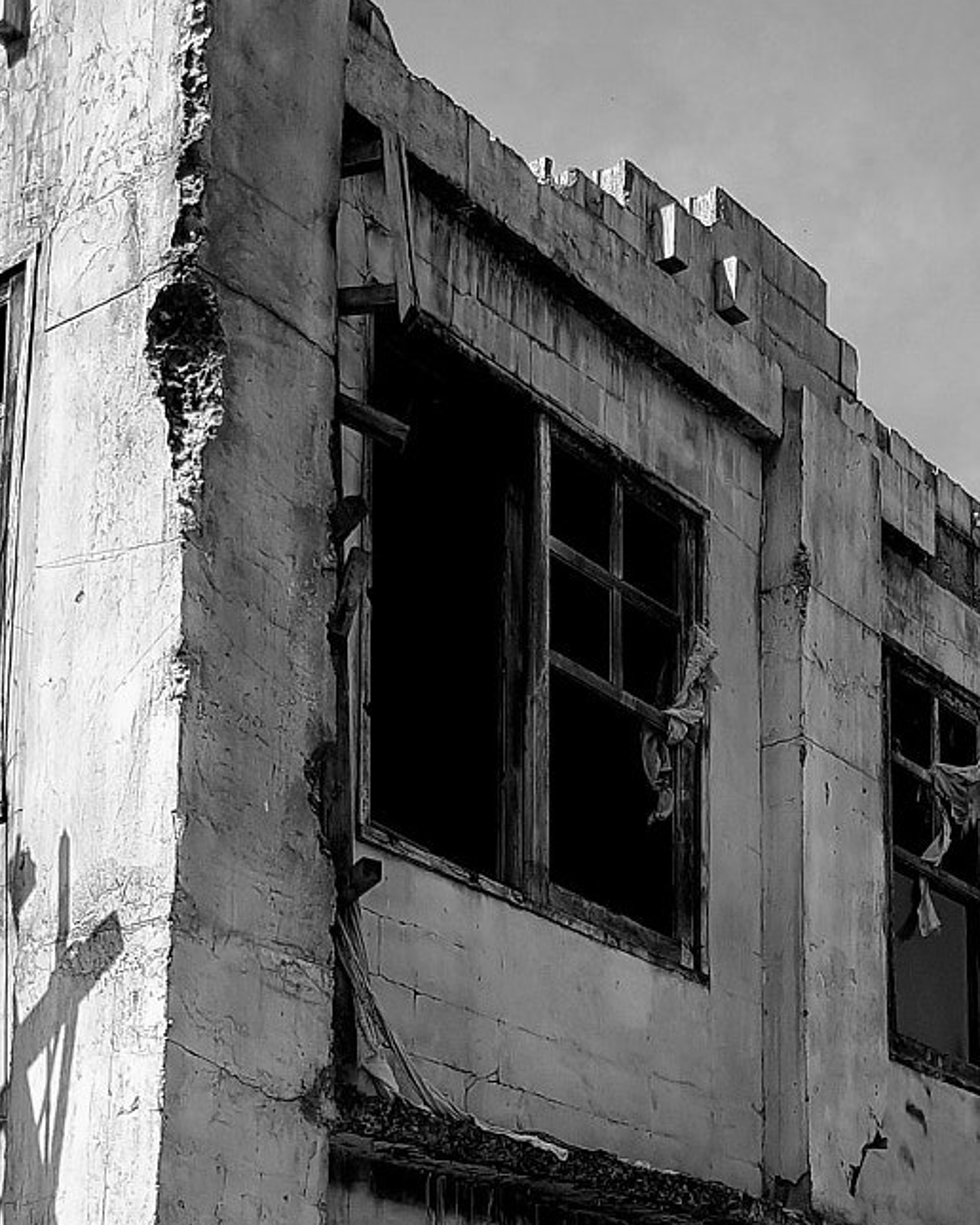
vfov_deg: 28.4
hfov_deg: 24.1
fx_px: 2284
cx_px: 646
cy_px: 1189
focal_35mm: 63
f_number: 1.7
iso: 50
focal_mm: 4.2
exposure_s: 1/1948
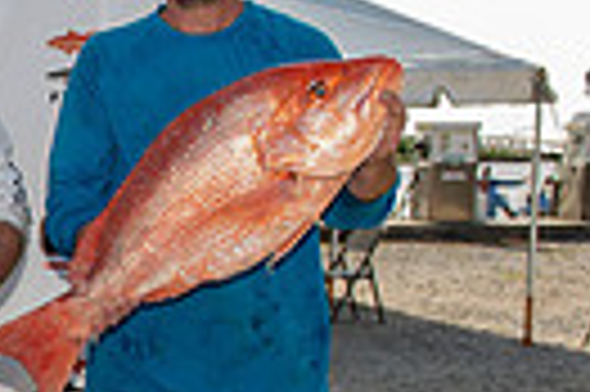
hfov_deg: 15.1
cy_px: 437
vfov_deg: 11.2
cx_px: -432
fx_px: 1964
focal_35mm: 120
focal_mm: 27
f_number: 4.5
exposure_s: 1/250
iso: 50
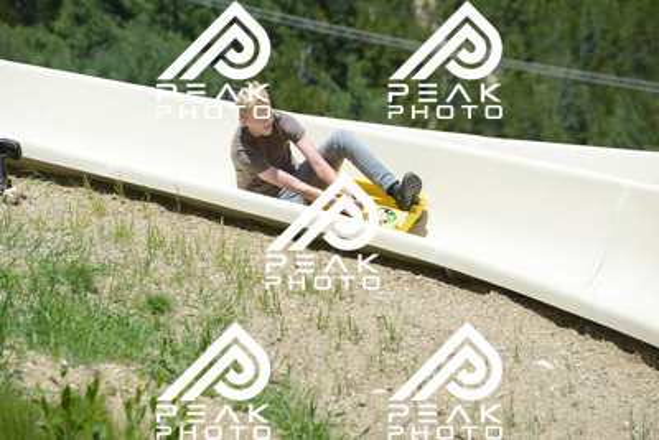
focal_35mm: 195
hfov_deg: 10.5
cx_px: 330
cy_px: 220
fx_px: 3571
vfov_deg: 7.0
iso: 400
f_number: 6.3
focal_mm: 195
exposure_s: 1/1250
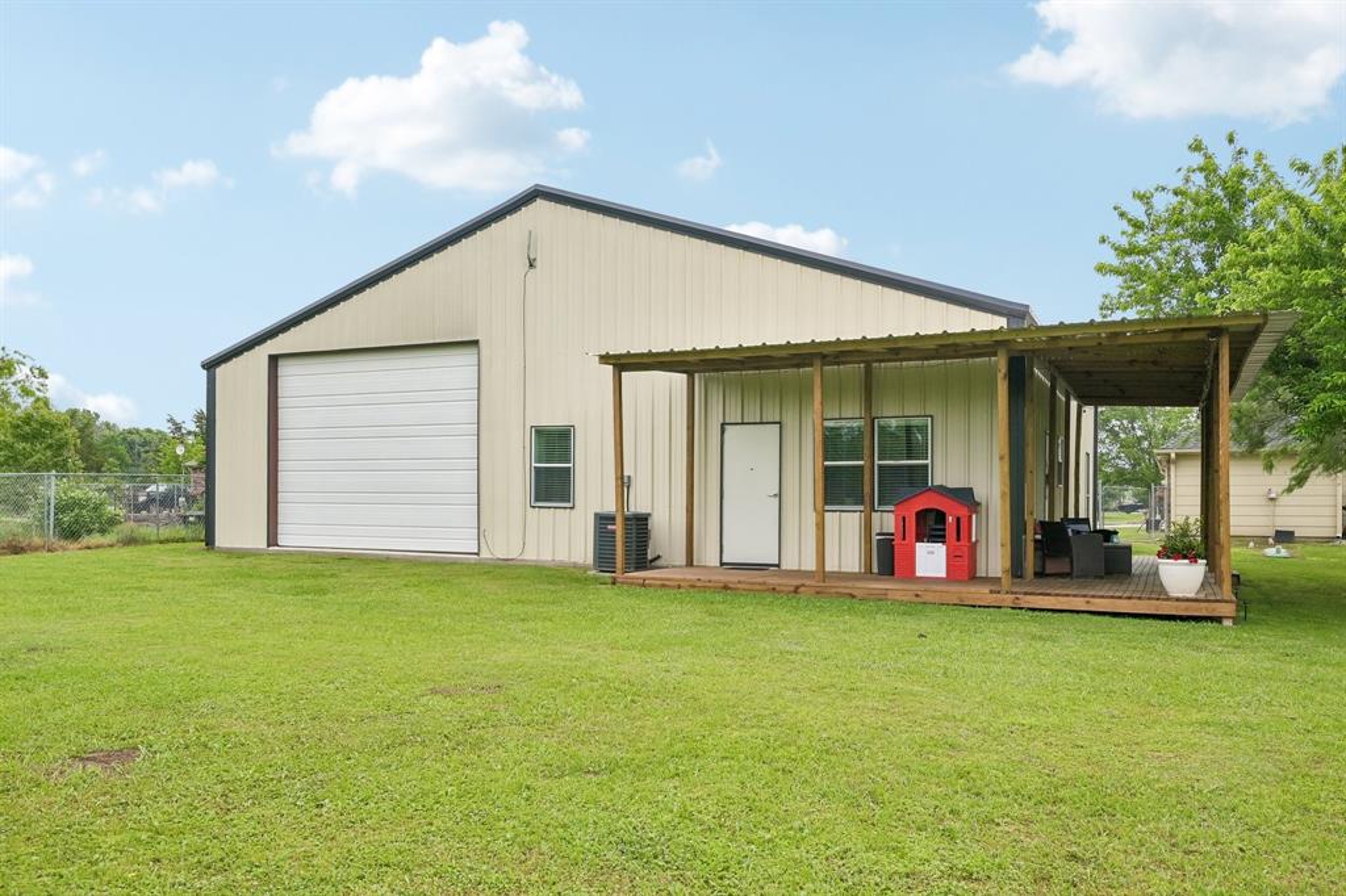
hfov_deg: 69.4
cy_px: 448
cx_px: 673
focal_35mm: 26
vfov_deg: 49.5
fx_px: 972
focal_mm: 26
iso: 400
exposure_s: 1/500
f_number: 8
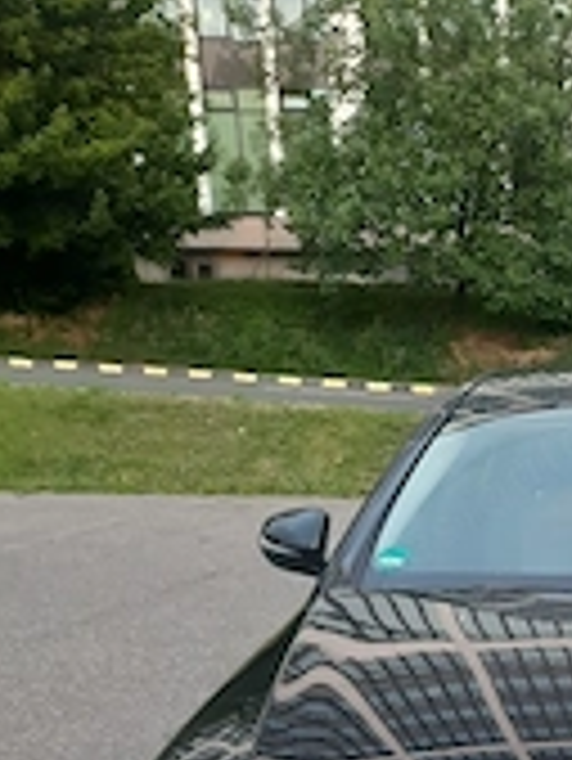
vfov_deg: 28.7
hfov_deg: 23.4
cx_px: 622
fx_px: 1298
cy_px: 890
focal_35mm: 59
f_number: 2
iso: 100
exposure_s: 1/50
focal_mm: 4.6
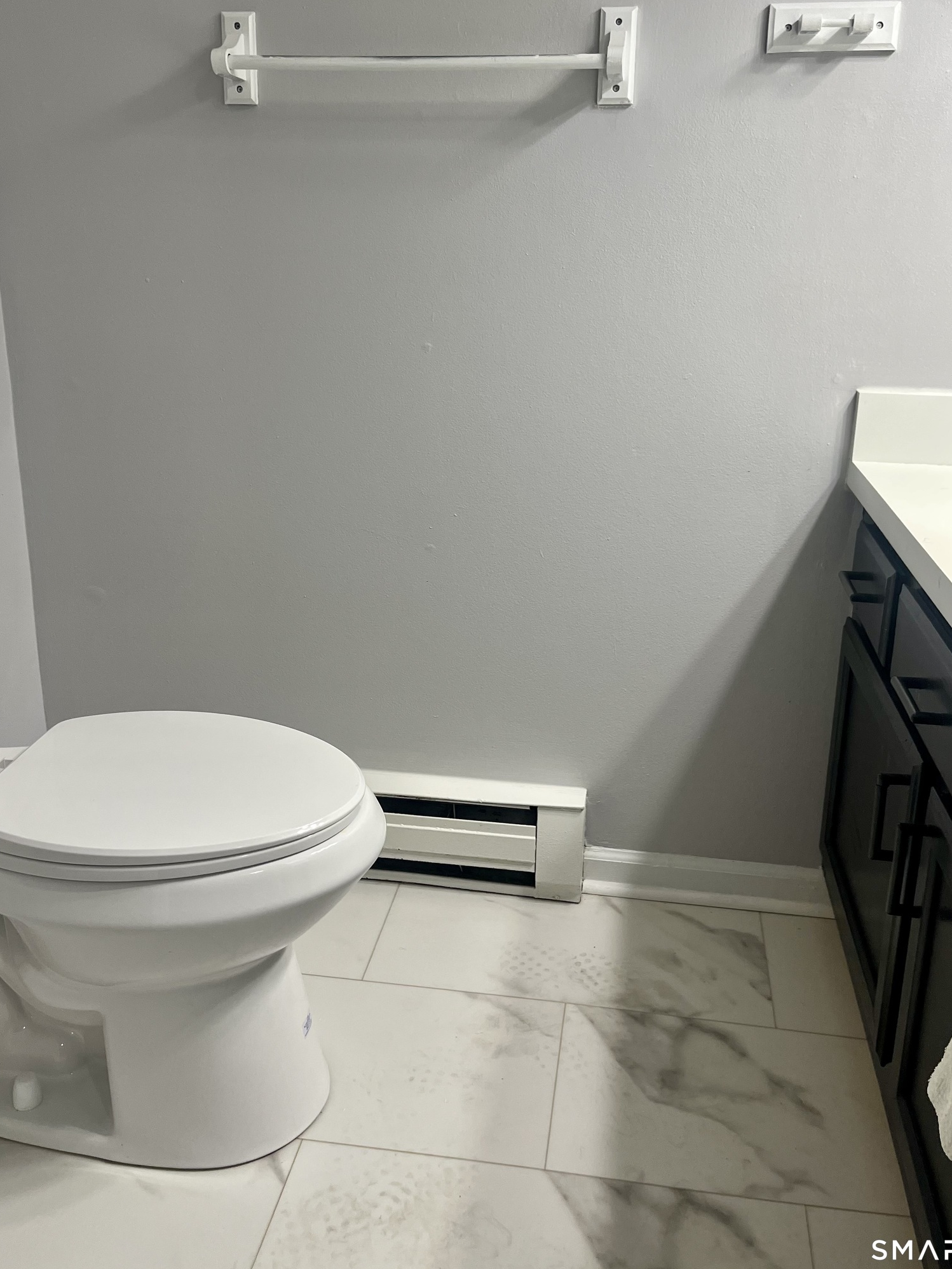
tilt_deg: -17.8
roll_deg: +0.3
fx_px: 1100
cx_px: 491
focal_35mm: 30
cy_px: 542
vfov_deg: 59.7
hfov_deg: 46.8
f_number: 1.6
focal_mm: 5.1
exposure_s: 1/120
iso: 125
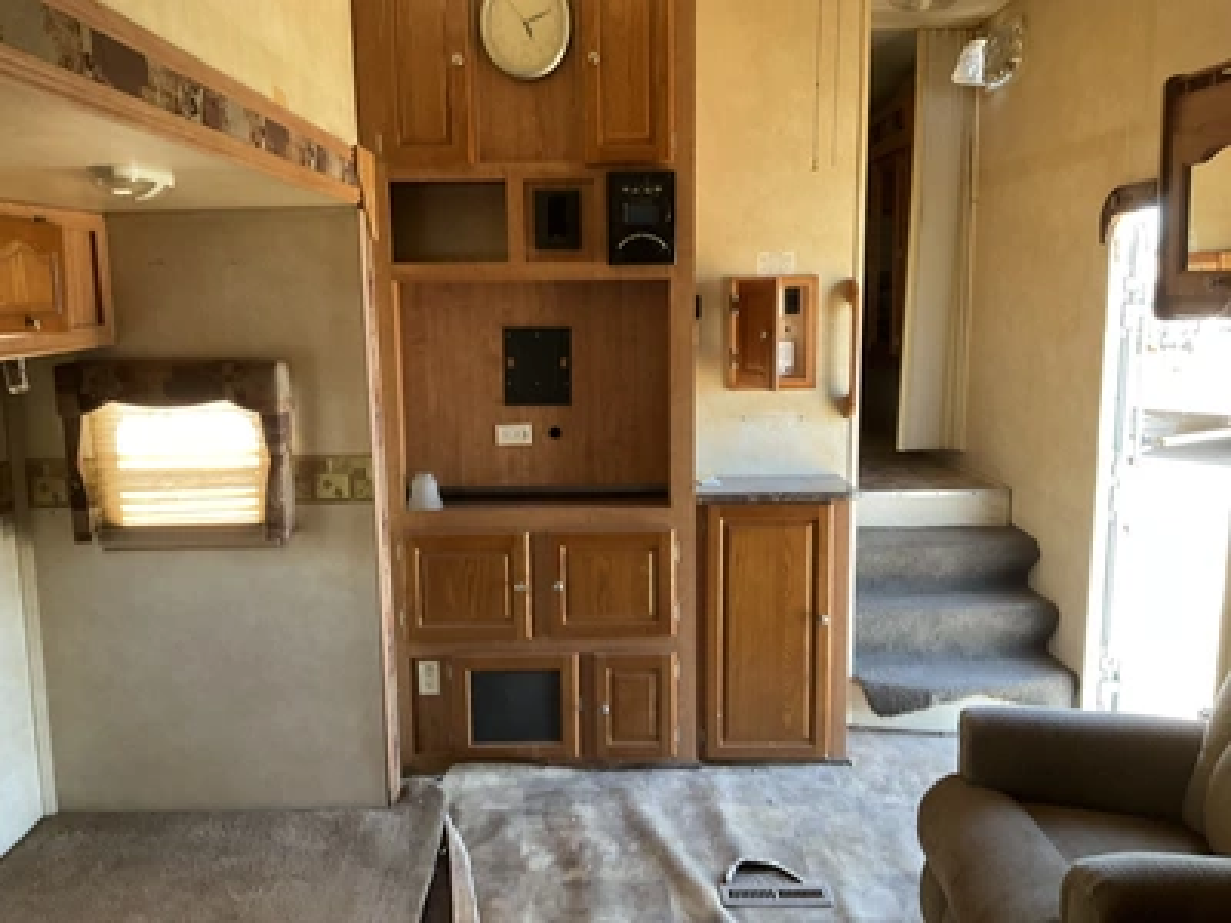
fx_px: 1031
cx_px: 616
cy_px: 462
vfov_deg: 48.2
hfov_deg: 61.7
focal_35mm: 29
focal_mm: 3
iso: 80
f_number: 1.8
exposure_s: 1/60
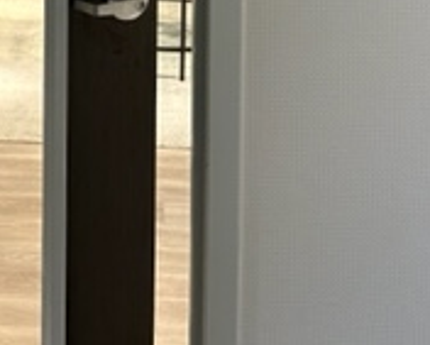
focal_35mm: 85
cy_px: -164
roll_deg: -0.1
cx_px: 54
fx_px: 1082
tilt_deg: -4.8
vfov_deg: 16.6
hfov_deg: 22.0
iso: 200
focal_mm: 6.86
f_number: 1.78
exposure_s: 1/60
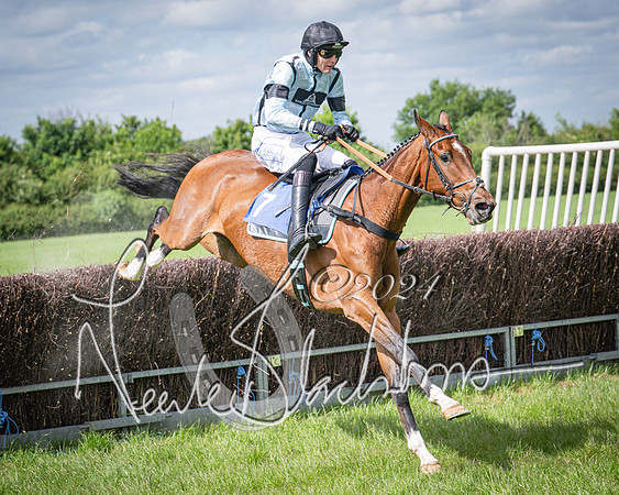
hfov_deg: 14.7
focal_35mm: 131
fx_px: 2399
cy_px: 258
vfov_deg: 11.8
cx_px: 248
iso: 400
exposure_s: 1/3200
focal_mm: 70
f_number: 4
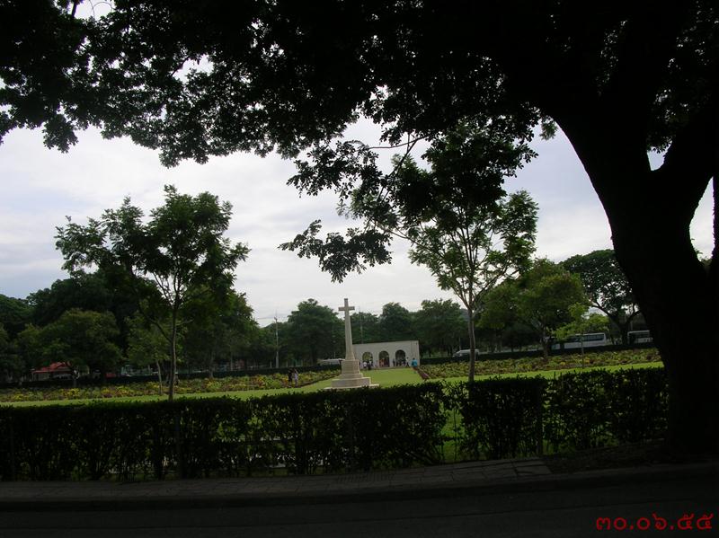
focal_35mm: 35
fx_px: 727
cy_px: 269
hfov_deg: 52.7
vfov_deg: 40.7
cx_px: 360
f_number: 5.6
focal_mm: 5.8
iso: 50
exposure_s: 1/345
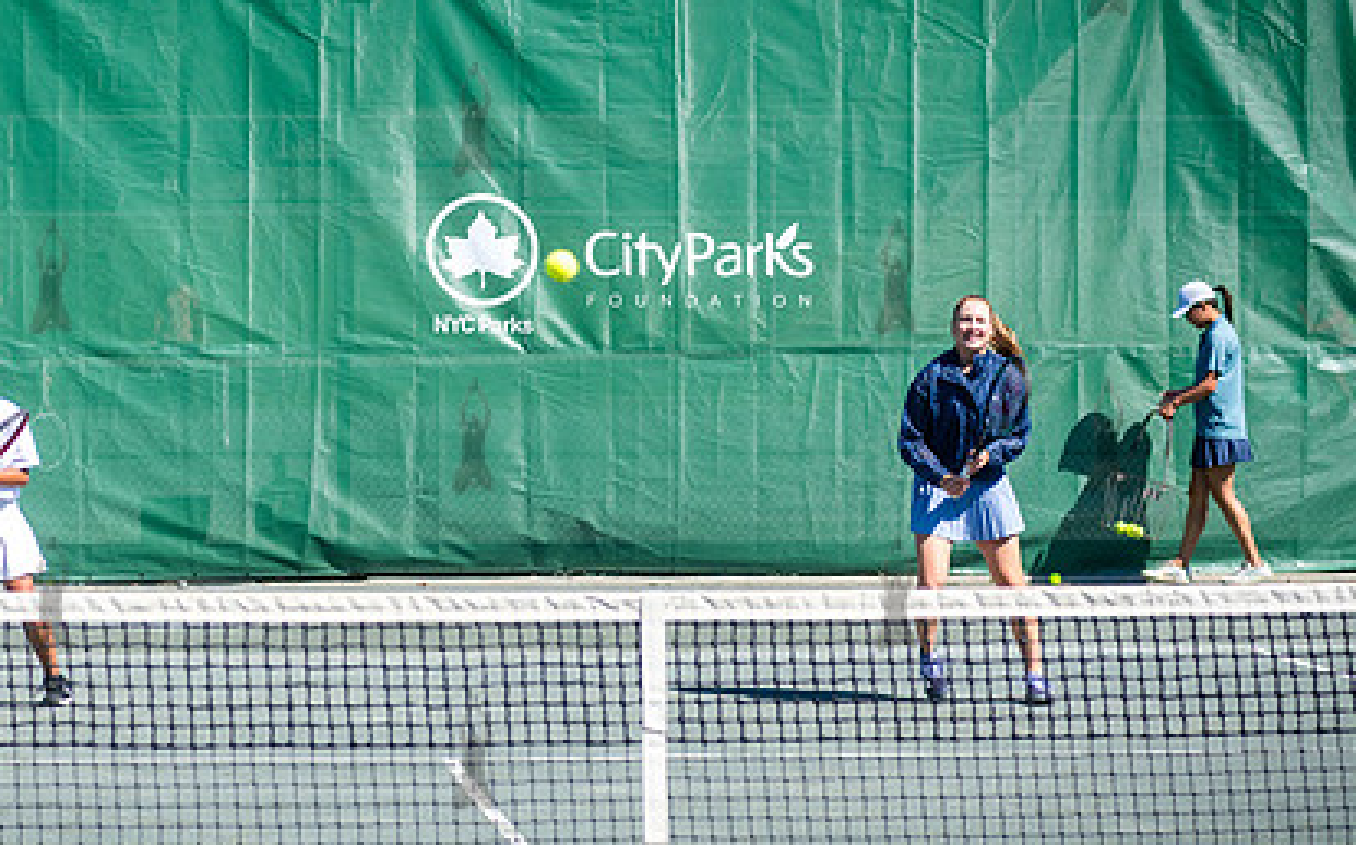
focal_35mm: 136
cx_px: 598
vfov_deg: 9.6
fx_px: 5022
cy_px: 405
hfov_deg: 15.4
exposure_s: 1/2000
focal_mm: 80
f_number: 4
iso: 200
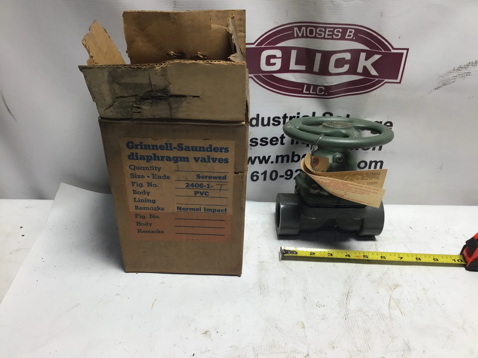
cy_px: 179
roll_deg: -3.8
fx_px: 428
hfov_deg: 58.4
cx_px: 239
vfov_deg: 45.4
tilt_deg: -36.5
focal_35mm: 31
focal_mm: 3.3
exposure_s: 1/120
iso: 32
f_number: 2.4
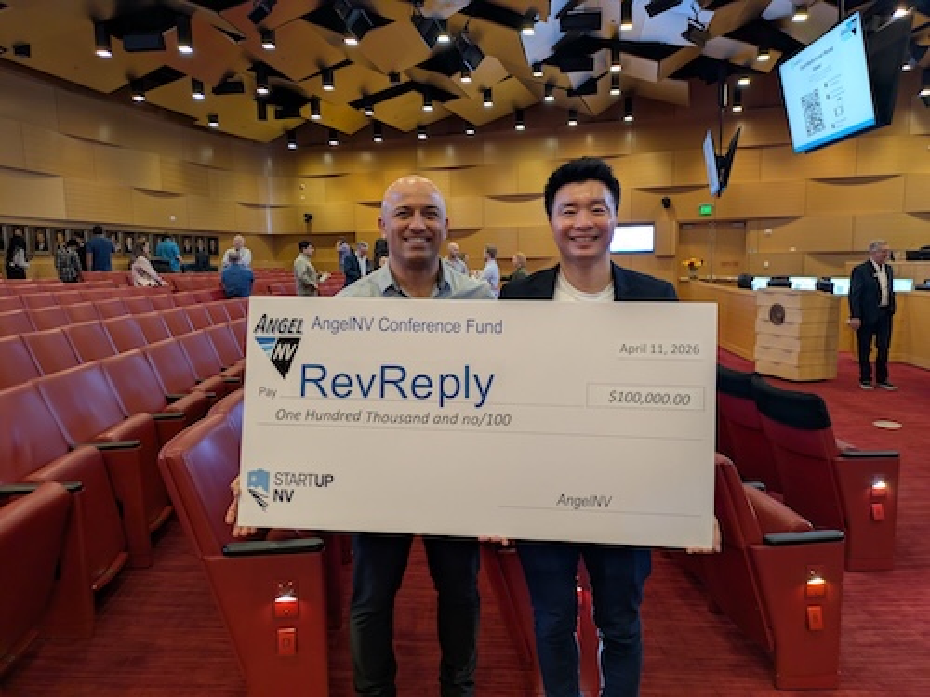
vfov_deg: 54.9
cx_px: 465
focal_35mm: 25
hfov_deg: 69.4
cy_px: 348
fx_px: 672
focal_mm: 5.43
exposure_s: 1/40
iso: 226
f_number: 1.89
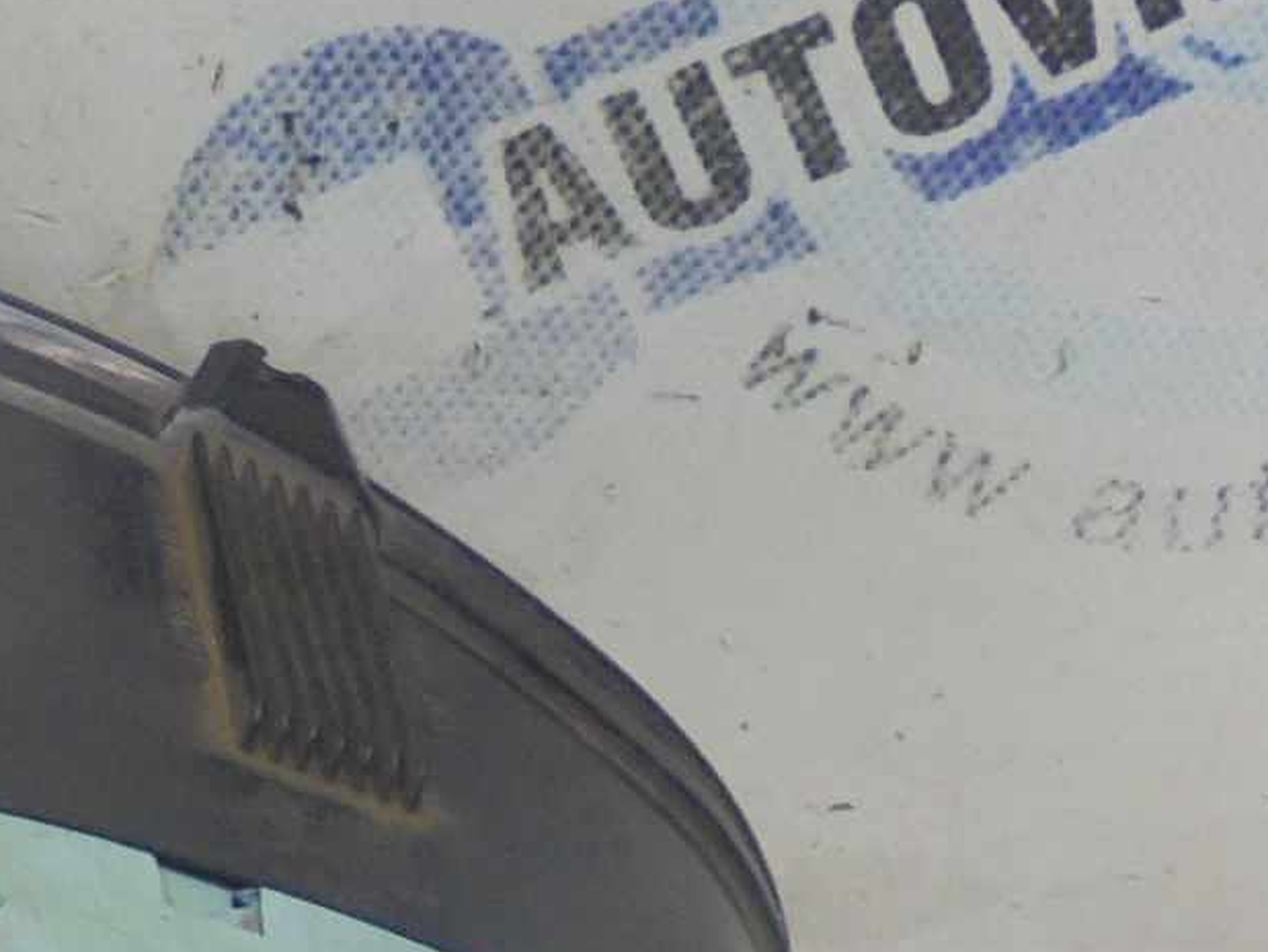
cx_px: -513
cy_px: 373
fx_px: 3994
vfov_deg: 13.6
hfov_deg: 16.7
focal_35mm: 109
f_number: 3.5
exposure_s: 1/40
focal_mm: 4.6
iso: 100
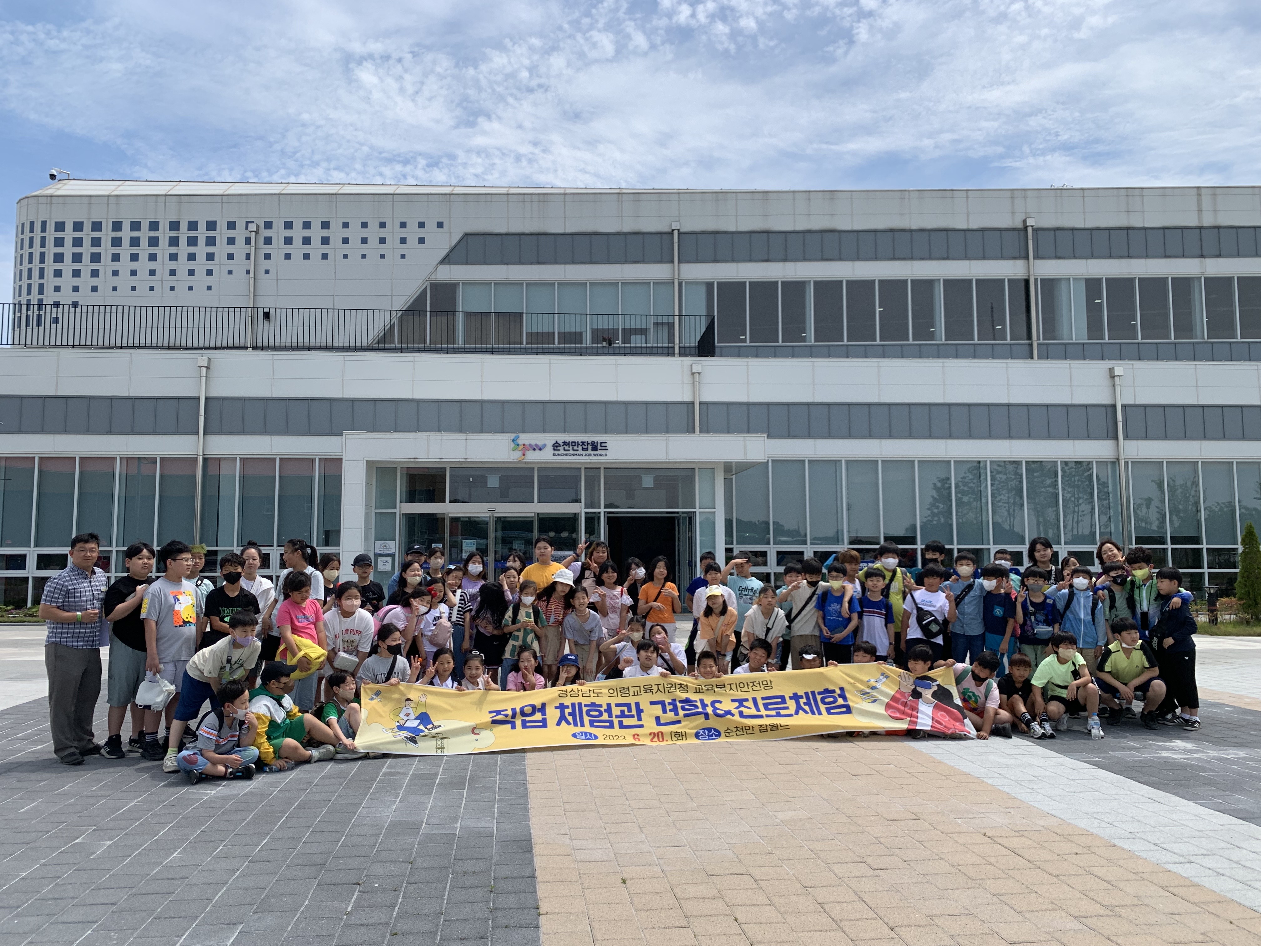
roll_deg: +0.3
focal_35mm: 26
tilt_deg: +4.0
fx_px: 947
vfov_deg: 53.1
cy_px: 473
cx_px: 630
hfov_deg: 67.3
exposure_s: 1/2421
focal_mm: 4.25
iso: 25
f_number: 1.8
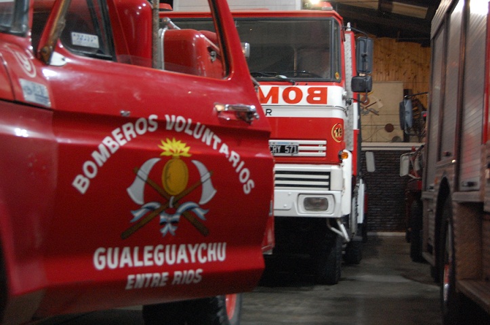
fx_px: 856
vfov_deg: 21.5
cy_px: 162
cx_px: 245
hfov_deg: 31.9
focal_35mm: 63
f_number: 5.3
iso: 1600
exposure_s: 1/5
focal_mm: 42
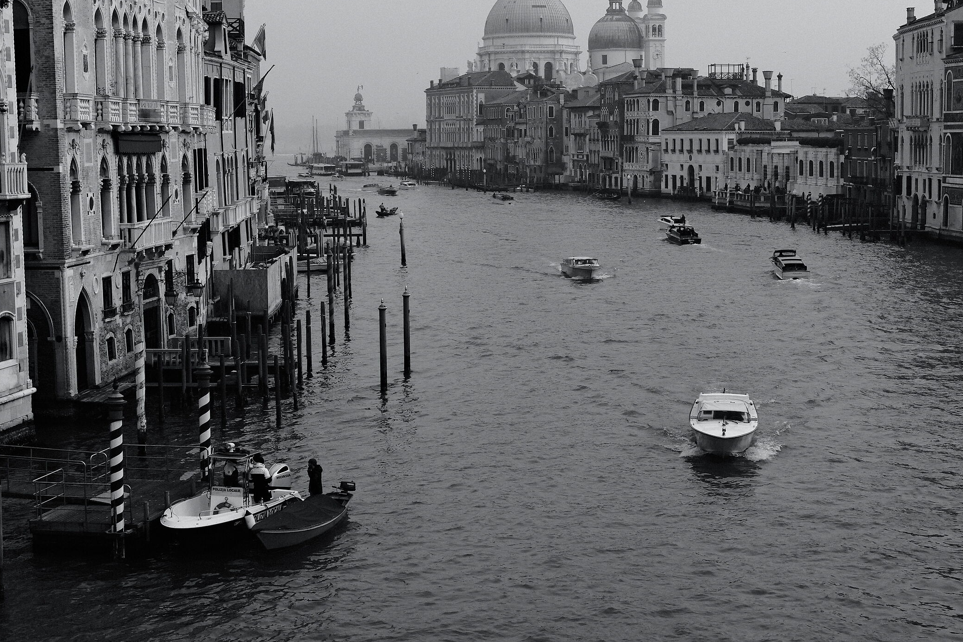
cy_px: 278
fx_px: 1632
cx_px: 503
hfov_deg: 32.9
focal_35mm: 61
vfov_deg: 22.2
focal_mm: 35
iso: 640
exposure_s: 1/3800
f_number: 5.6
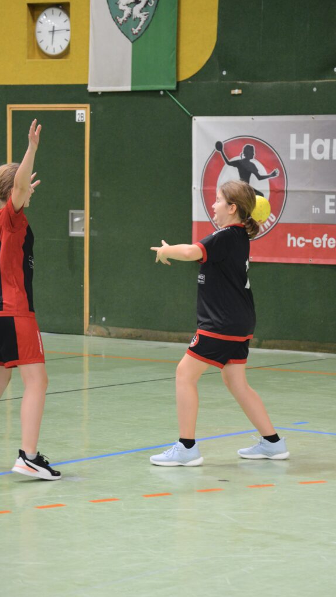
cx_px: 189
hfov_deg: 9.4
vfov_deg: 16.6
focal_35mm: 129
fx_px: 2044
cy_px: 298
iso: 1600
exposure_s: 1/125
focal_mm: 82
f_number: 4.2
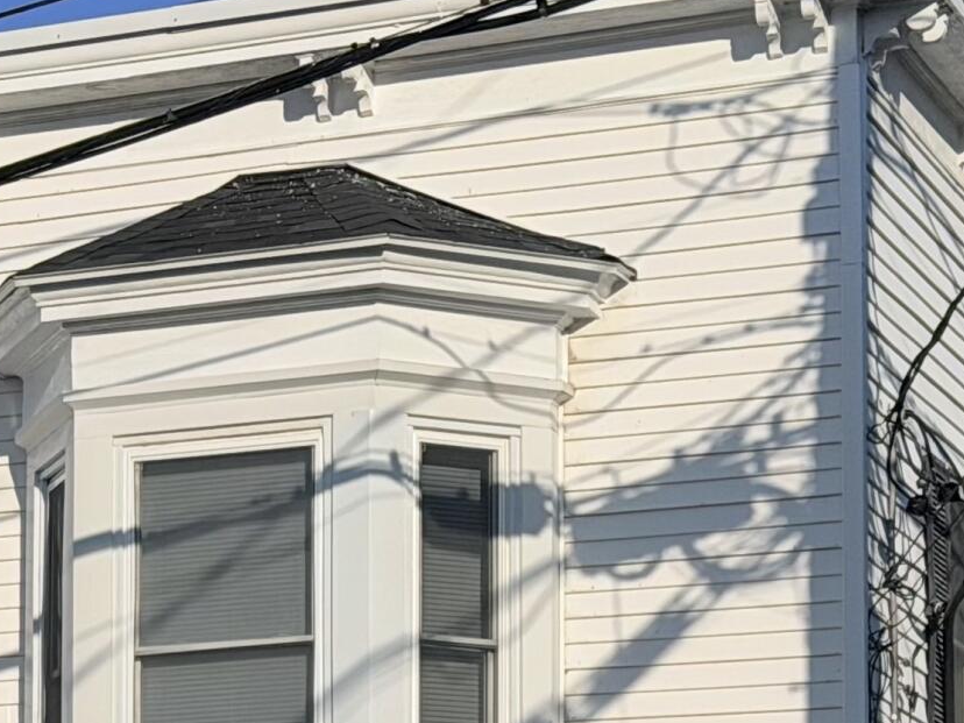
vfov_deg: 8.4
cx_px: -448
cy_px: 961
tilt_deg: +5.8
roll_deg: -0.5
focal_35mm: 174
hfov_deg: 11.0
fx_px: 4846
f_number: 1.78
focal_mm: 6.76
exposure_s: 1/16129
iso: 64
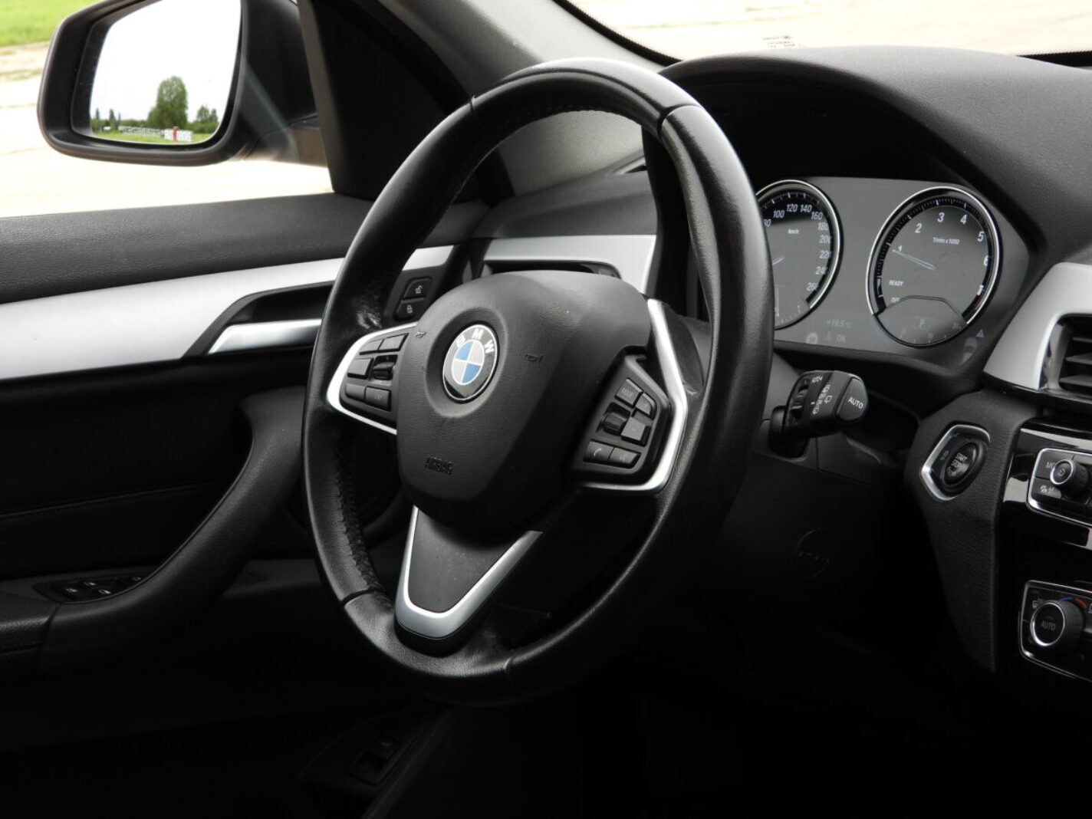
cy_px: 410
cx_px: 546
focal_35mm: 70
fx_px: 2208
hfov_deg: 27.8
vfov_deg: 21.0
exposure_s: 1/125
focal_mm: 12.6
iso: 100
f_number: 3.5
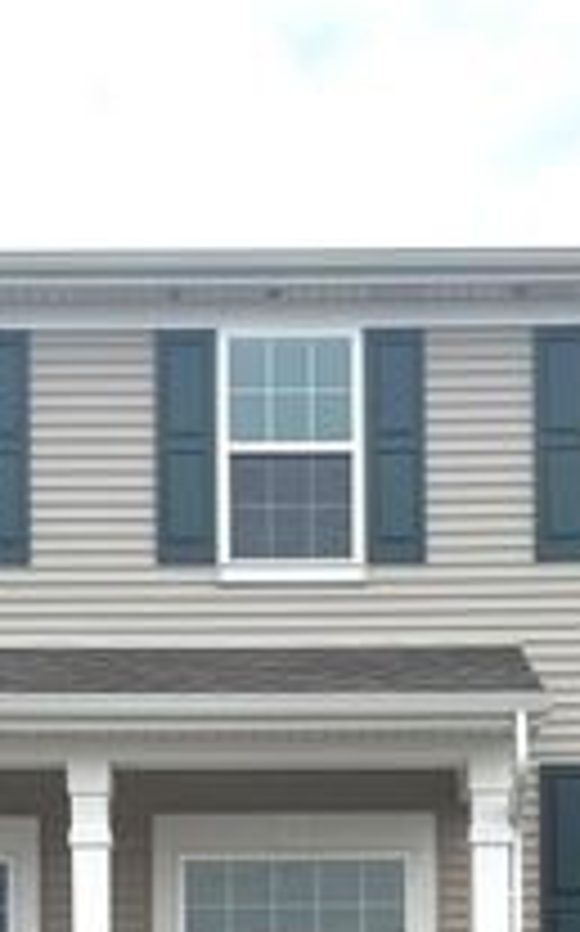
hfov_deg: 15.9
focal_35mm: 82
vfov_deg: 23.3
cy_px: 1092
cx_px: 297
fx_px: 2078
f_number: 1.78
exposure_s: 1/2169
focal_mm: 6.76
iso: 80
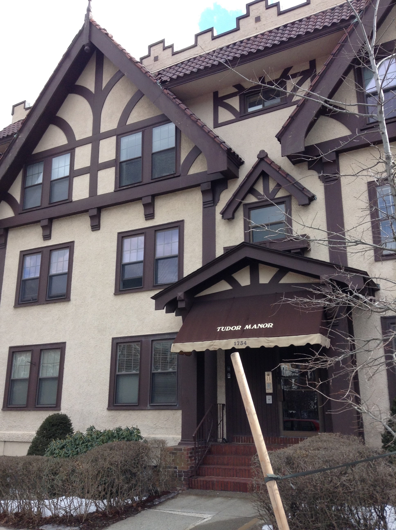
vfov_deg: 55.4
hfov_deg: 42.8
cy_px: 265
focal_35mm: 33
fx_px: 505
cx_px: 198
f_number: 2.4
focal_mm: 3.3
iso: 32
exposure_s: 1/325
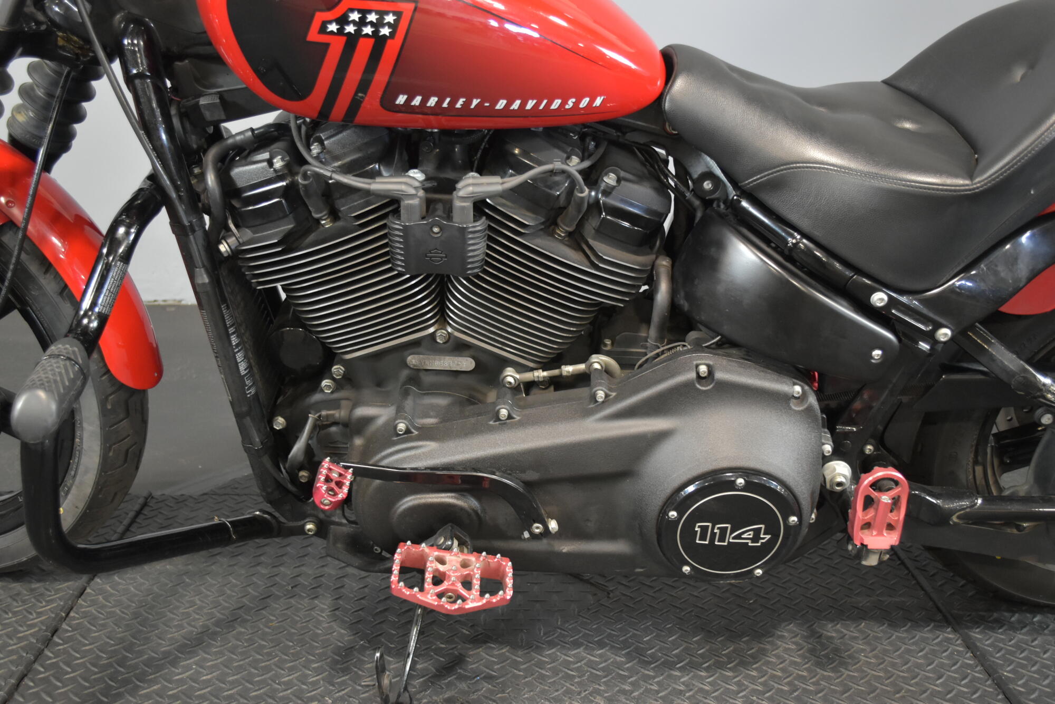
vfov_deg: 36.9
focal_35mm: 36
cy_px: 352
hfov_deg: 53.1
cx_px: 528
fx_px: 1055
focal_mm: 24
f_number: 4
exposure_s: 1/20
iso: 1600
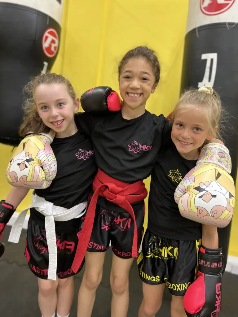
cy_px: 158
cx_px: 119
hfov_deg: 53.1
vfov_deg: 67.3
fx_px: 238
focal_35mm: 26
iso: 100
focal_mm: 5.7
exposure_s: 1/50
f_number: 1.5
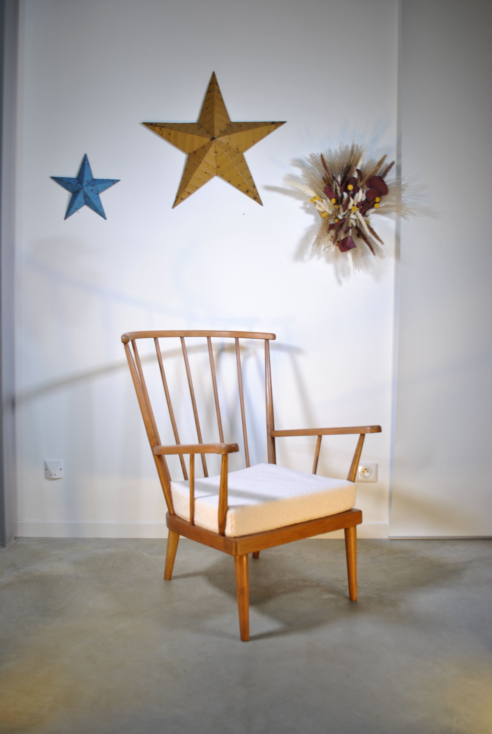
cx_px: 246
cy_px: 367
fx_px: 613
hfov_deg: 43.7
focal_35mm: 30
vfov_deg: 61.9
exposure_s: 1/25
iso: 100
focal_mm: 20
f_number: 4
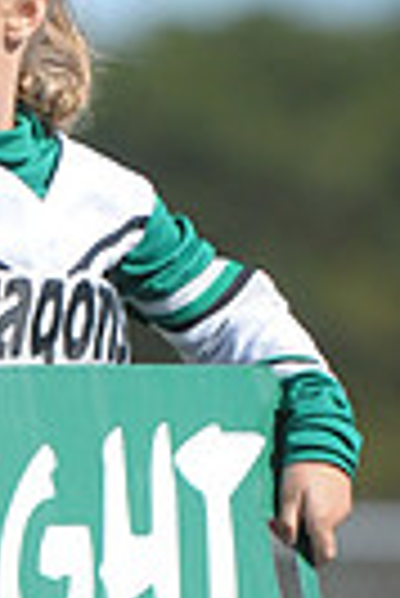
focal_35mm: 1566
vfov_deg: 1.3
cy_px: 823
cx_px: 204
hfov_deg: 0.9
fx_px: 26030
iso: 1000
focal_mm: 240
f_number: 4
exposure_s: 1/8000
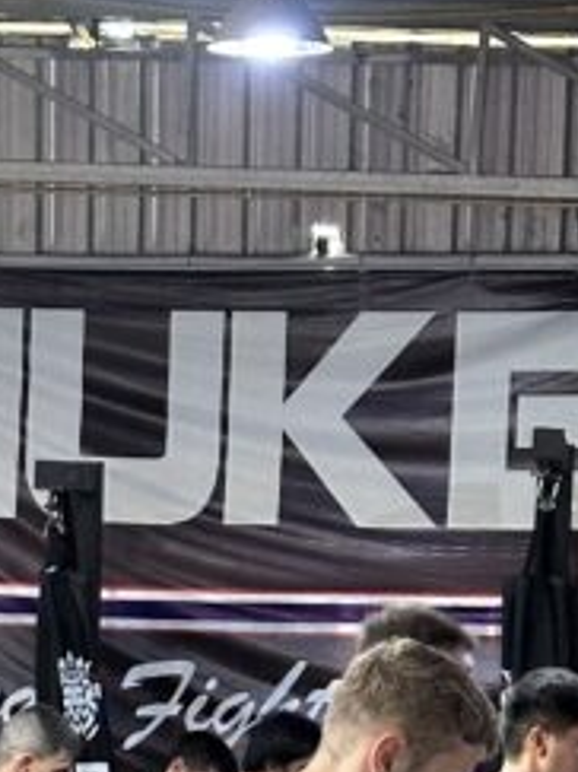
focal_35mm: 202
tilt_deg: -4.5
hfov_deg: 7.2
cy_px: 1045
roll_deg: -0.4
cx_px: -327
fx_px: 4501
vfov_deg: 9.6
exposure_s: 1/33
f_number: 1.78
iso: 200
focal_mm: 6.86
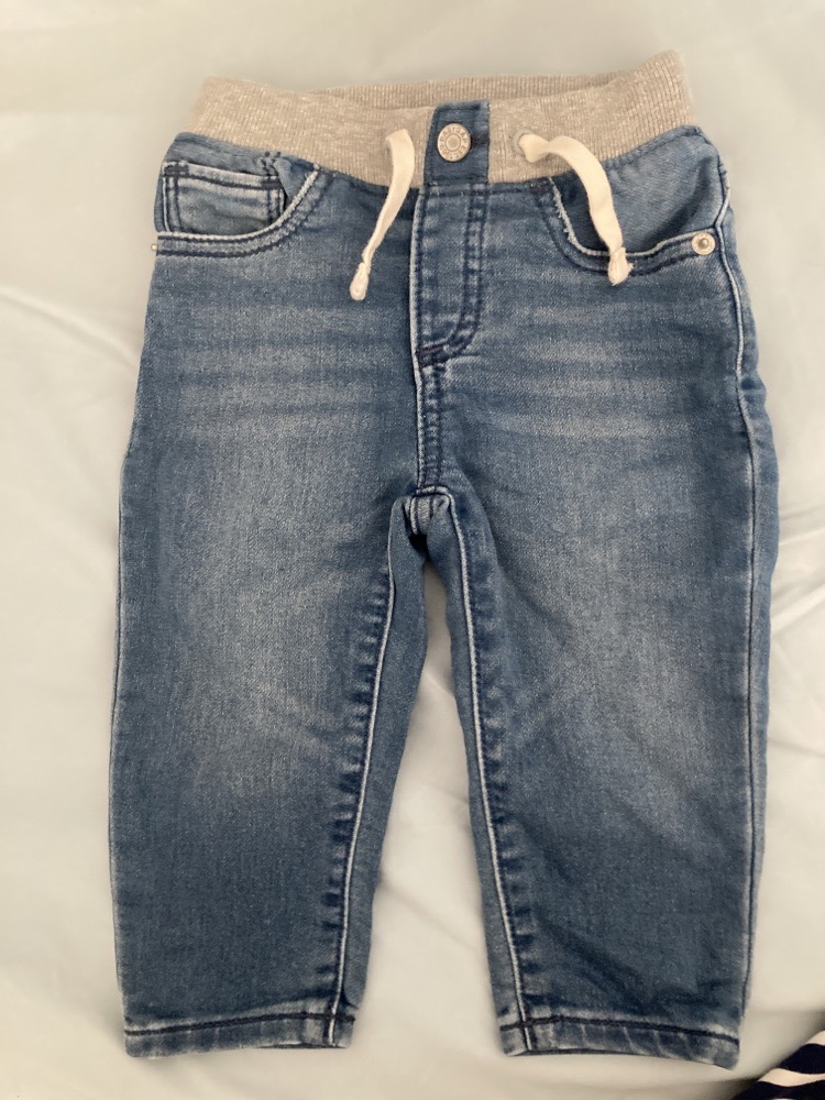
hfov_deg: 49.7
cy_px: 550
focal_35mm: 28
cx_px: 412
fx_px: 890
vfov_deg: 63.4
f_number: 1.8
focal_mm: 3.99
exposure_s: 1/30
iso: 640
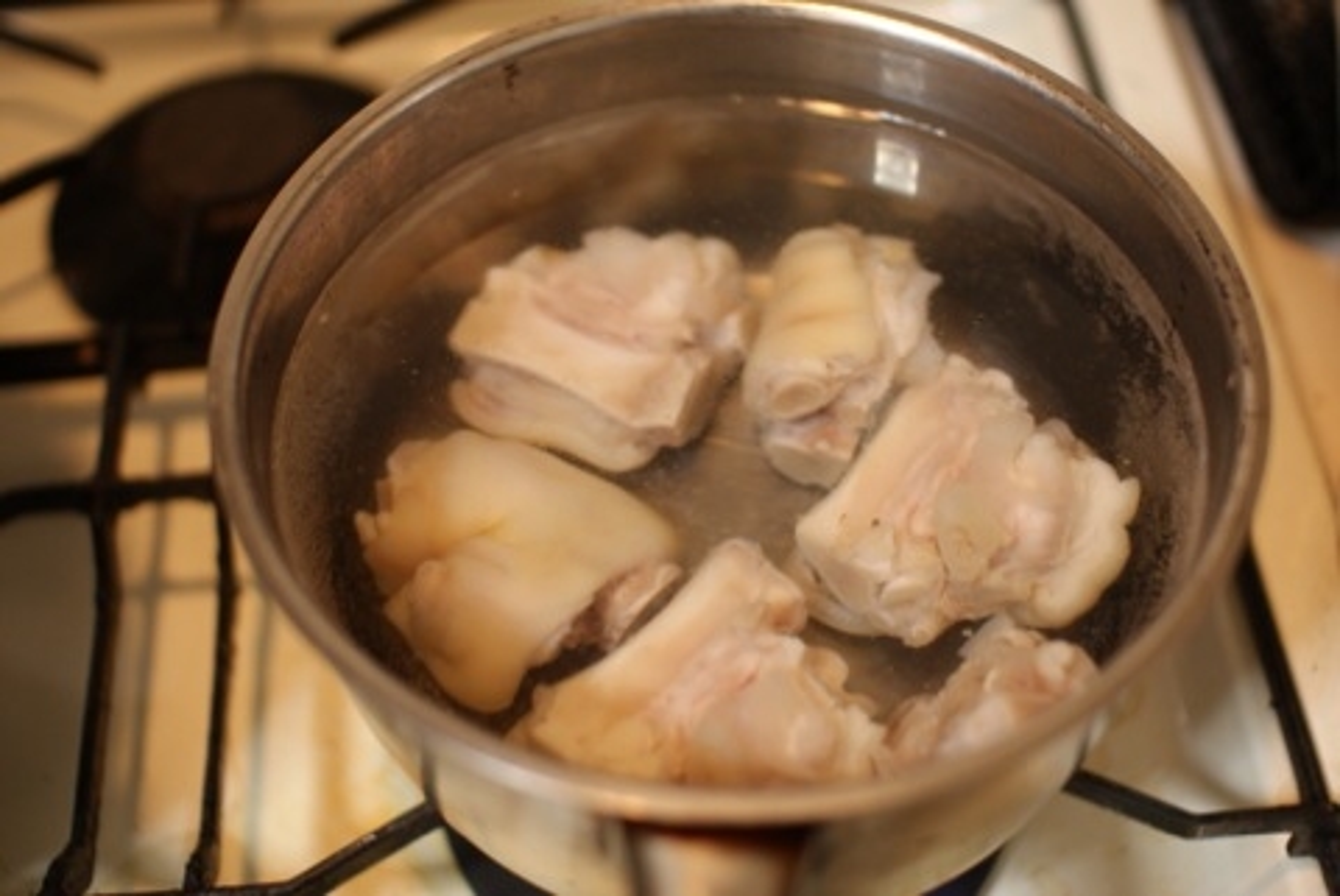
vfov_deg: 29.9
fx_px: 1676
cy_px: 448
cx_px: 670
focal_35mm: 45
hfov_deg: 43.6
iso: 400
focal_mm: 30
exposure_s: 1/30
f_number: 1.7
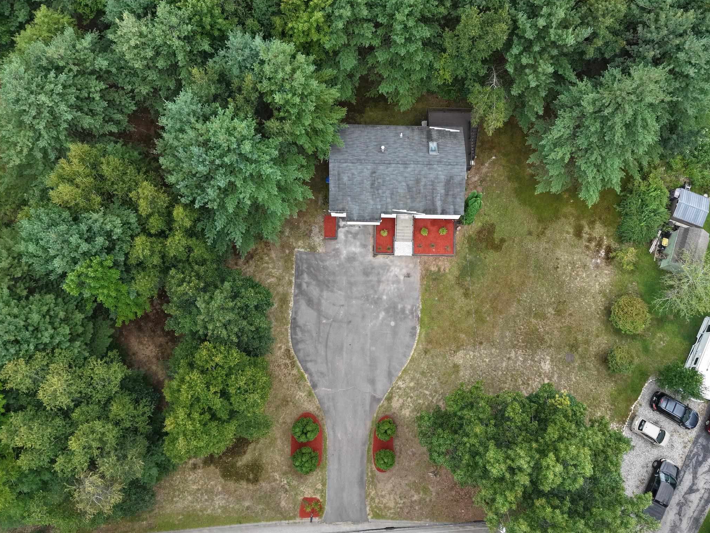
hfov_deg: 61.6
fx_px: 595
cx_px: 380
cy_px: 240
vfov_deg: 48.1
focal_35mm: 29
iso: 620
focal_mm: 8.67
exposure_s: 1/1250
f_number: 1.8
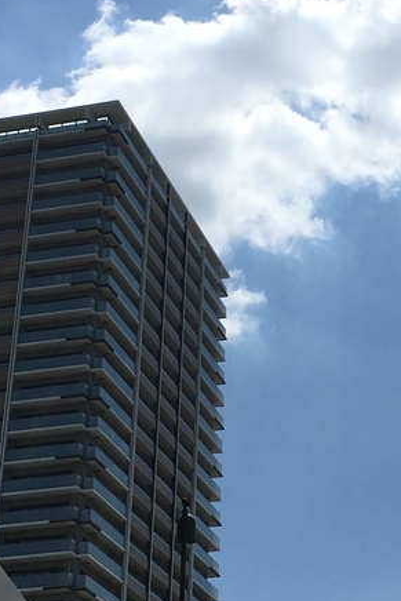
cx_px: 317
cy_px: 288
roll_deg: +1.0
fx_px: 1386
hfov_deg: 16.4
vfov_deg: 24.5
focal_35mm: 83
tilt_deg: +29.0
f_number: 2.2
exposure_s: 1/5128
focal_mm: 4.15
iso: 25
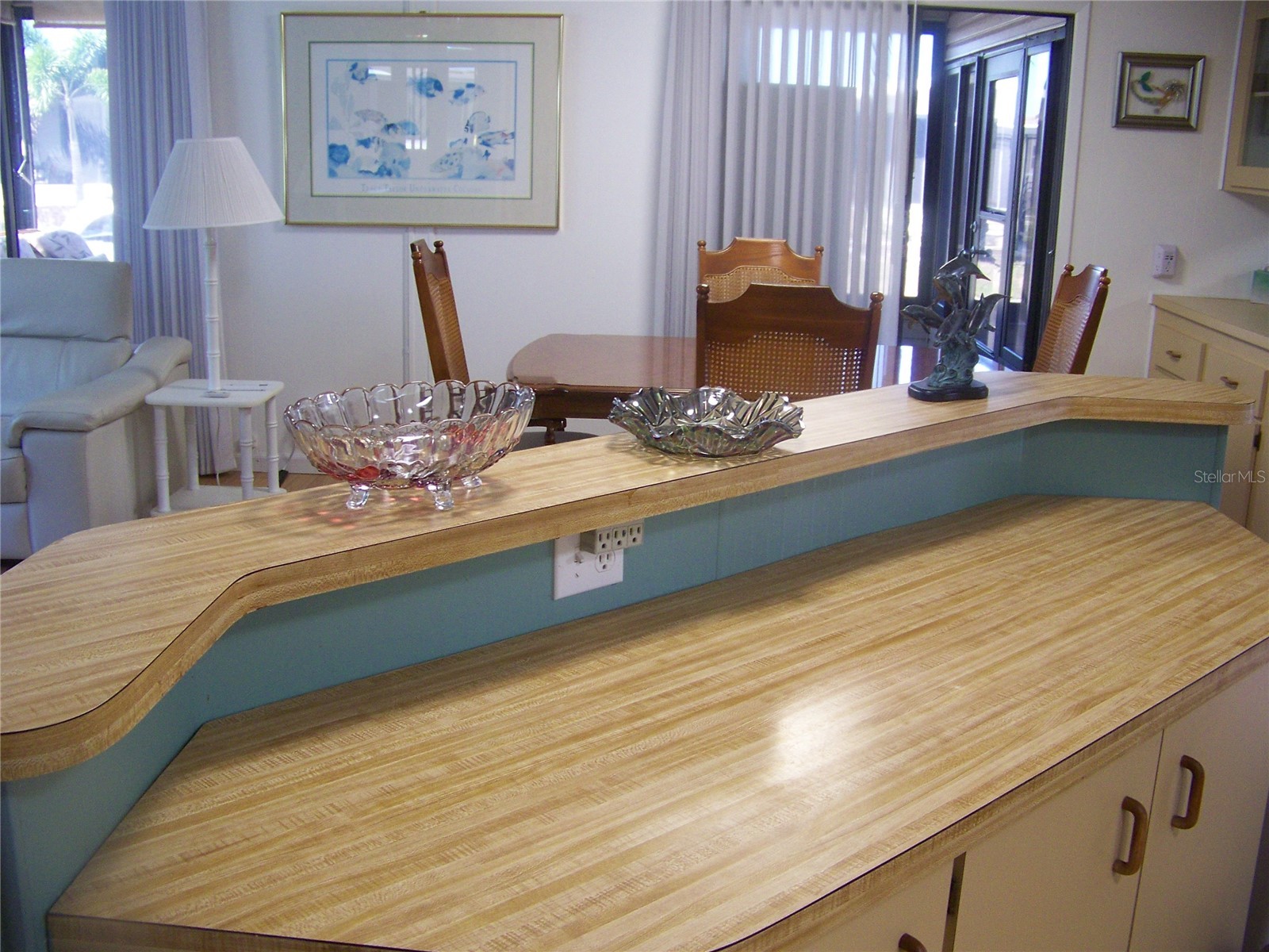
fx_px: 1320
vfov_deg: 39.7
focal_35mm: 36
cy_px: 476
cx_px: 634
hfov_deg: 51.4
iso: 160
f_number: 2.8
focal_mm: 5.85
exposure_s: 1/30
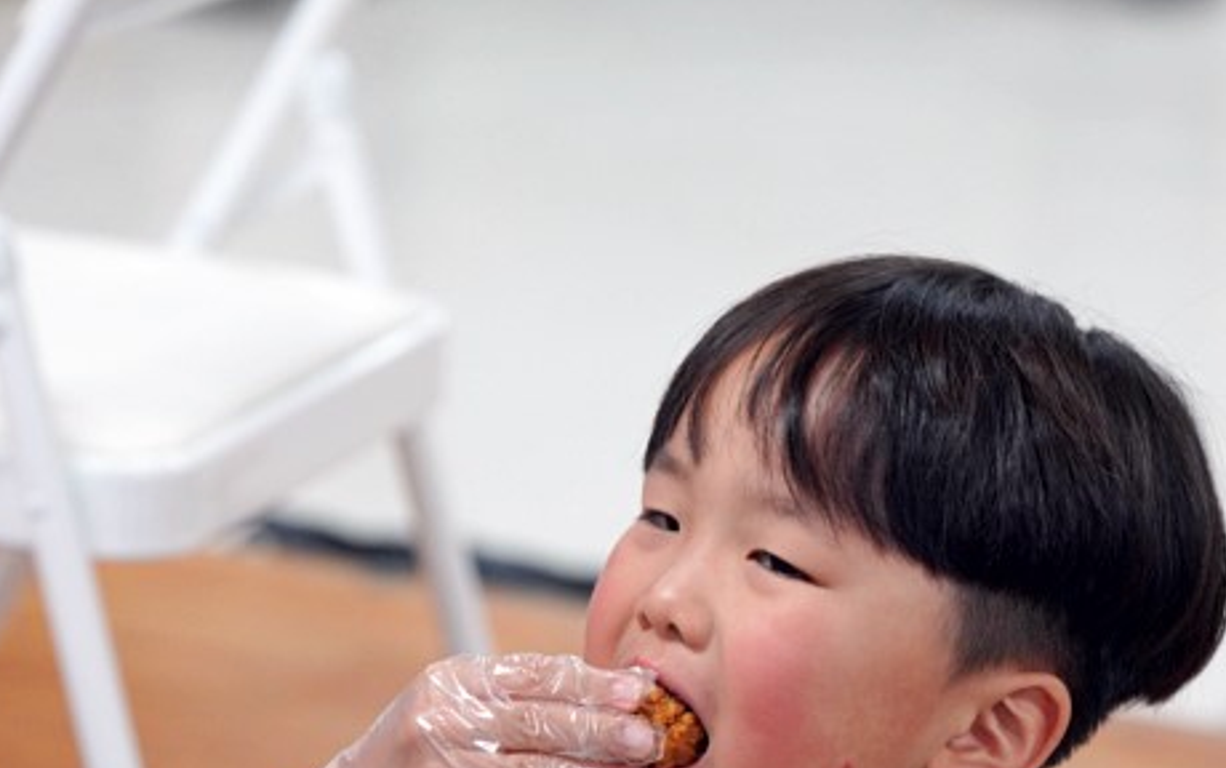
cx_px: 656
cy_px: 789
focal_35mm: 249
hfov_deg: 8.4
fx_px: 8324
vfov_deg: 5.3
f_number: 4
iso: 2000
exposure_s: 1/160
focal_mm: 125
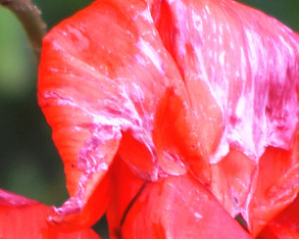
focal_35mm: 1893
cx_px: 61
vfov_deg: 0.8
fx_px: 16752
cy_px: 100
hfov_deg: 1.0
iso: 100
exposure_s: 1/160
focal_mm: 200
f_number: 5.6
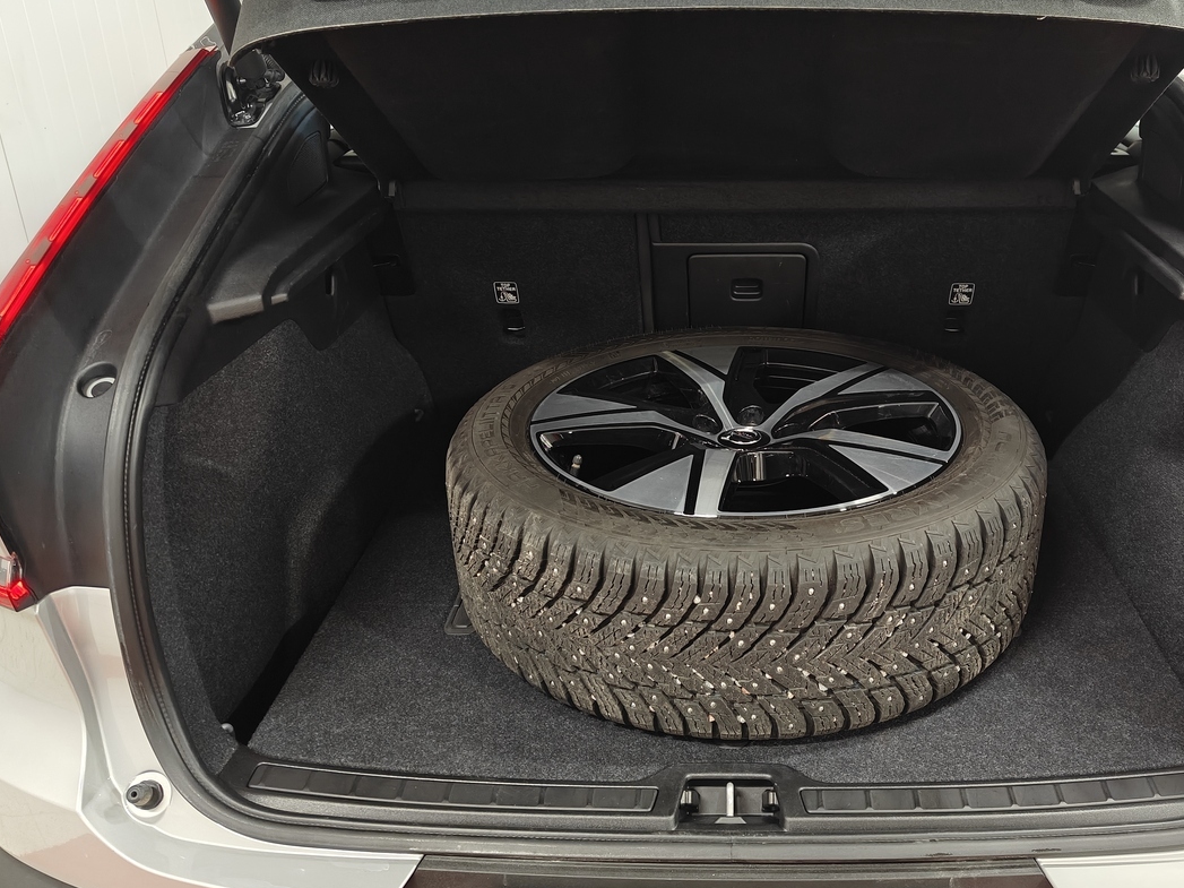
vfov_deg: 42.9
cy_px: 482
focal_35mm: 33
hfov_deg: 54.9
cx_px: 715
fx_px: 1129
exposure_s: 1/50
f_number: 1.8
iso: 160
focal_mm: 5.59
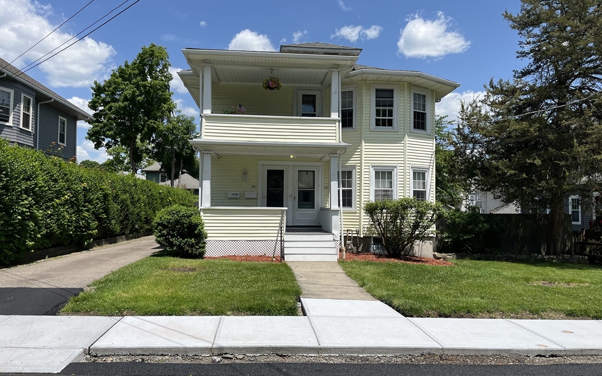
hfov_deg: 66.5
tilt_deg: +3.1
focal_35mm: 28
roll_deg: -0.9
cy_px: 186
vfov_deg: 44.5
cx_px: 302
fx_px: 459
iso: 50
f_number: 1.6
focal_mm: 5.1
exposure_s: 1/4651
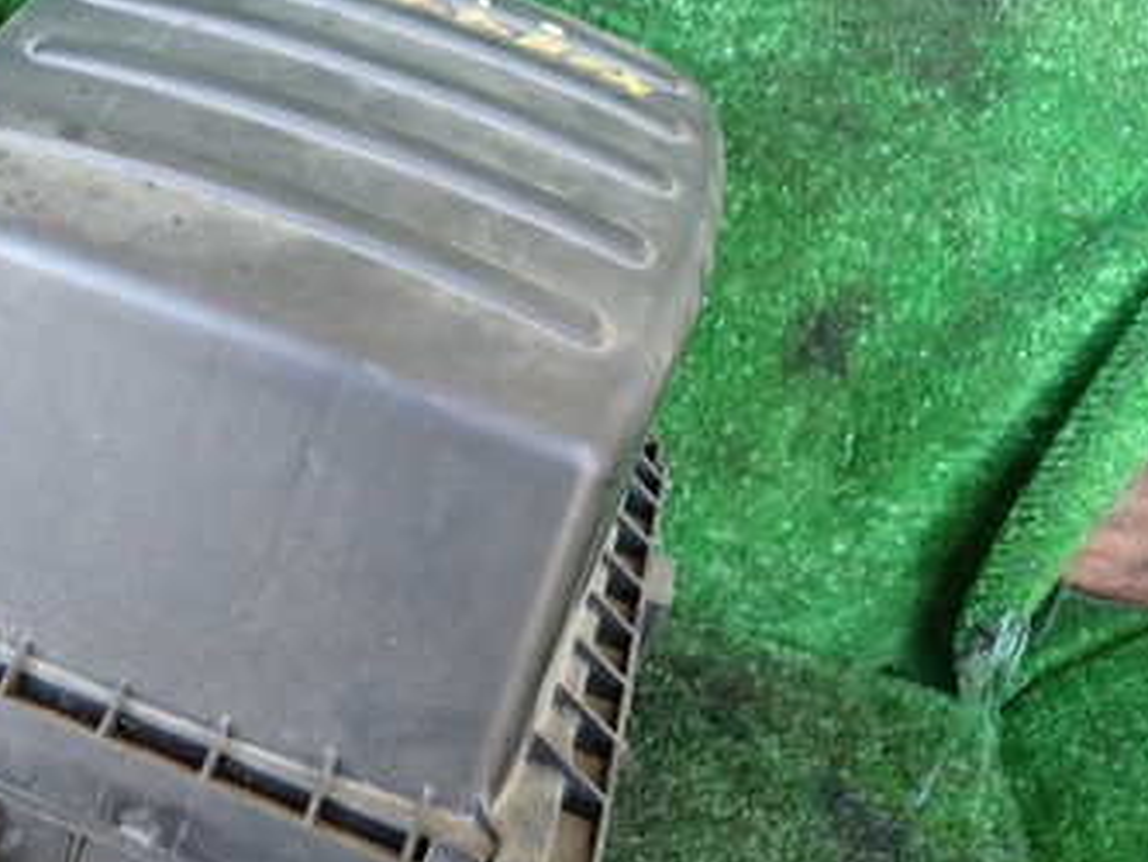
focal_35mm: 54
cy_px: 383
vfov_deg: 27.0
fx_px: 1791
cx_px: 162
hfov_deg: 34.0
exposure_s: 1/30
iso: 320
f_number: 2.3
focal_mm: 5.4
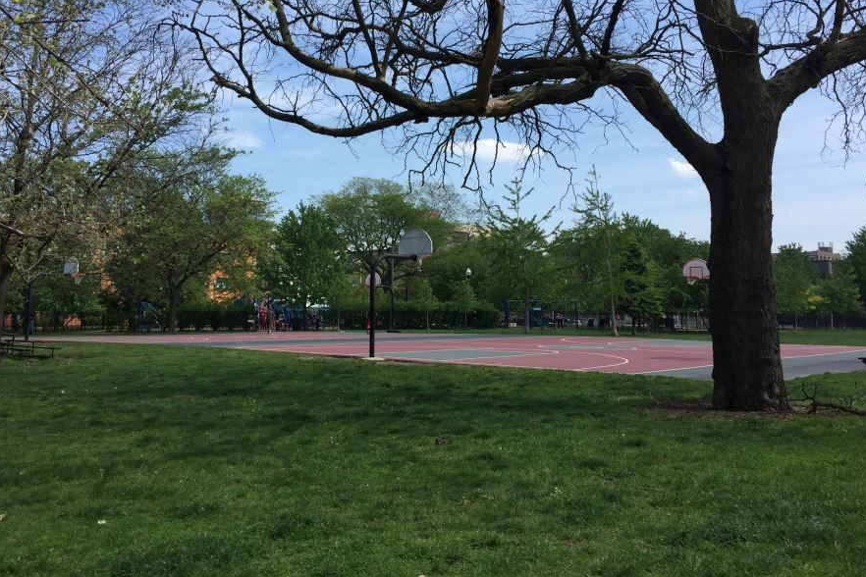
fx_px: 842
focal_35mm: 35
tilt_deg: +7.0
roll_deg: -1.1
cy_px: 201
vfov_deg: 37.5
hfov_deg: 54.4
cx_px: 400
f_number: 2.2
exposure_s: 1/1980
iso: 32
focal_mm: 4.15
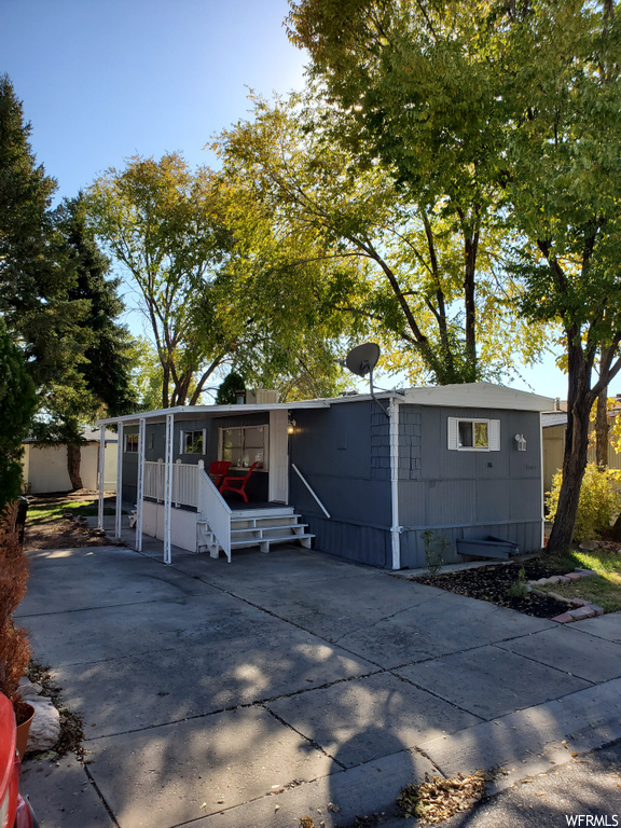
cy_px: 414
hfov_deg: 53.1
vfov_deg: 67.3
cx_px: 310
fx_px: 622
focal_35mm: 26
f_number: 2.4
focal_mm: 4.3
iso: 50
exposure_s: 1/1135
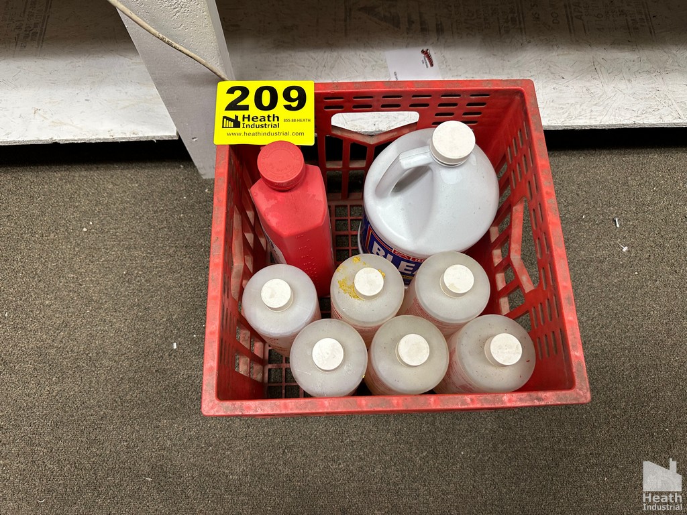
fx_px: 476
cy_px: 258
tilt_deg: -70.1
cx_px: 344
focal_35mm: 24
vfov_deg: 56.8
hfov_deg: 71.6
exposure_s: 1/60
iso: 200
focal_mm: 6.86
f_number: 1.78
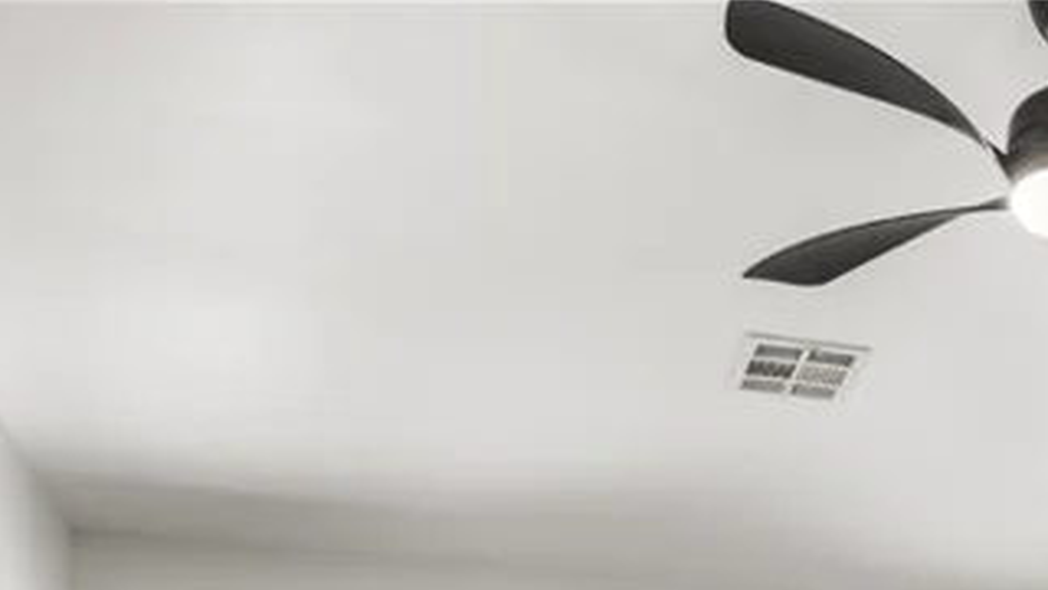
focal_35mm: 57
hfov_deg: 35.5
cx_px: 822
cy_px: 1116
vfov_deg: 16.8
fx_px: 1584
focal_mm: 17
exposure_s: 1/30
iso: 400
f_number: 8
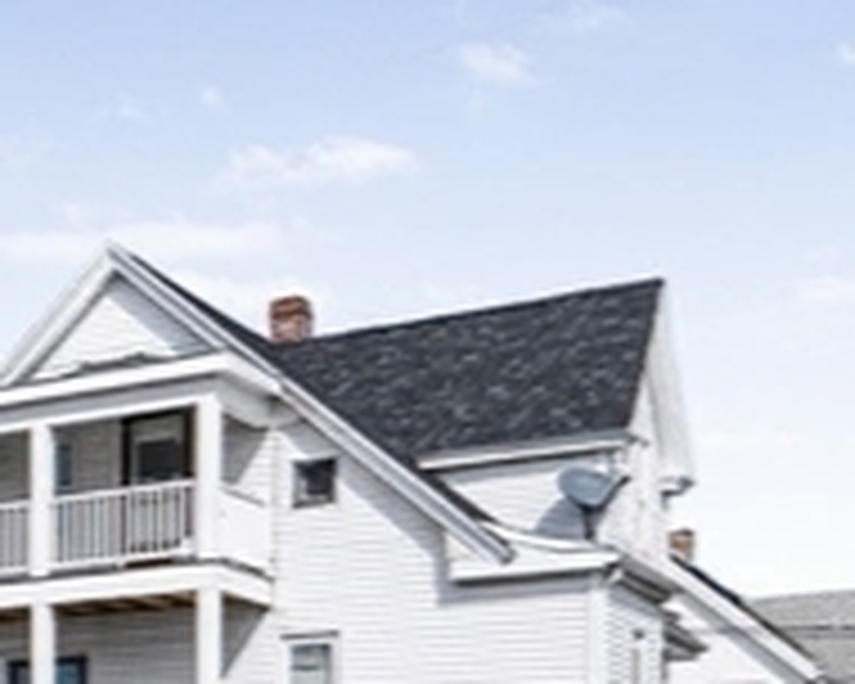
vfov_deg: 17.8
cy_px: 880
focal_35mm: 81
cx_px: -882
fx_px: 2050
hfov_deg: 17.0
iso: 320
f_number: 9
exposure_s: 1/400
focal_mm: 16
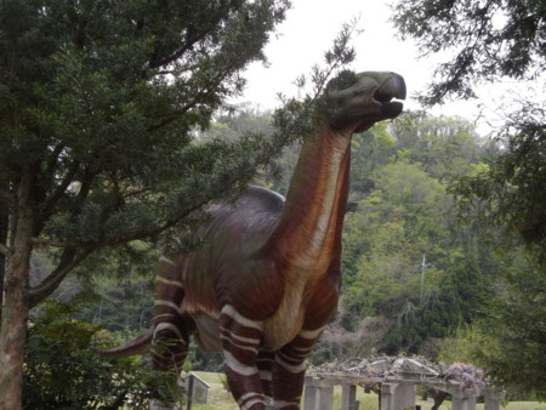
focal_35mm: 55
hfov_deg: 34.9
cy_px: 205
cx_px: 273
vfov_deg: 26.6
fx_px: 868
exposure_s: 1/160
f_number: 4.8
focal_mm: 9.8
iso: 213
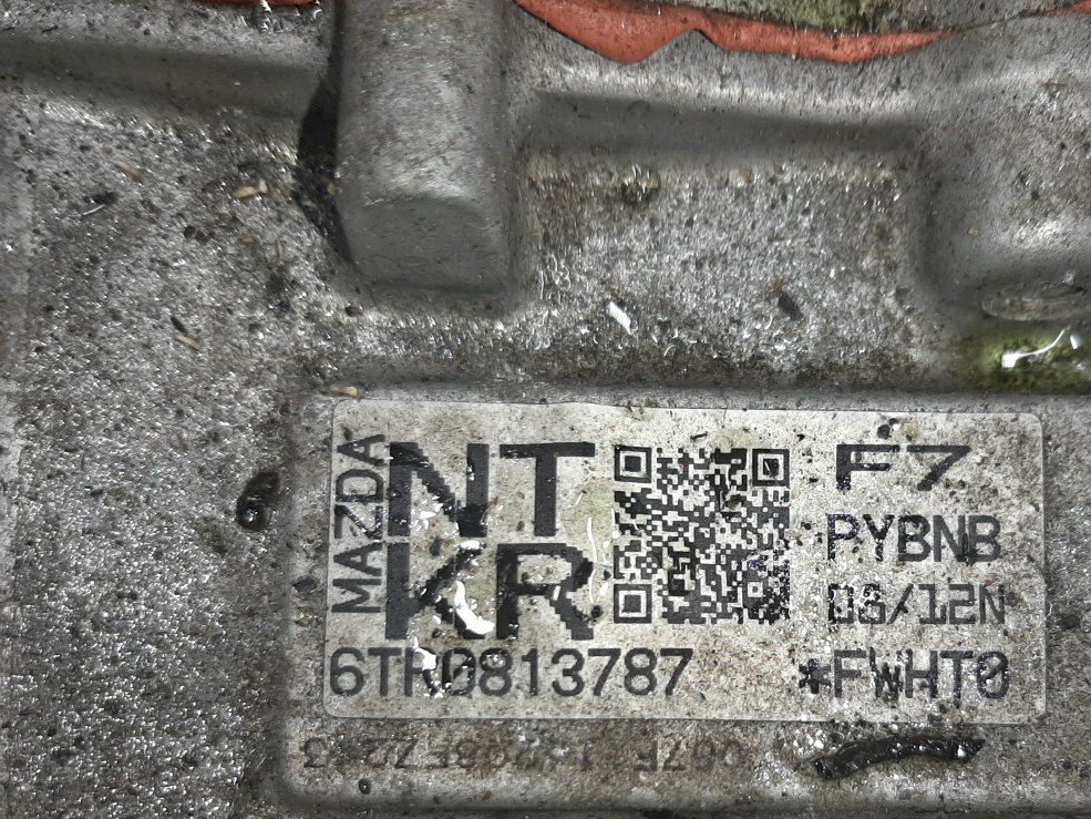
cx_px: 711
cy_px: 595
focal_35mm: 38
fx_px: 1198
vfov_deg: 37.0
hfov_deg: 48.3
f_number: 1.7
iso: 57
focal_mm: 3.93
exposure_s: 1/100
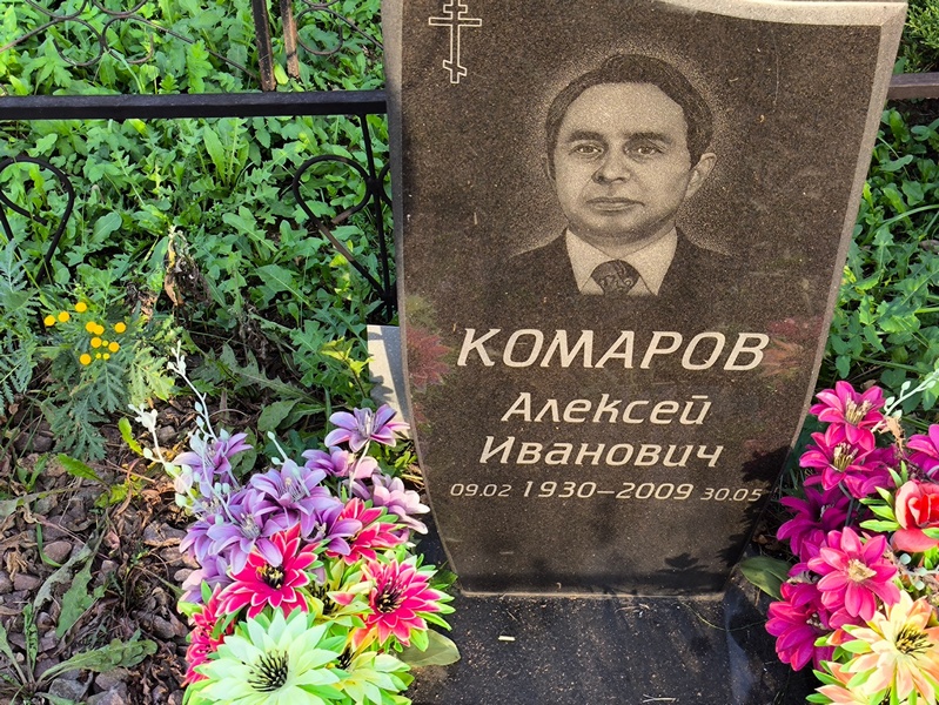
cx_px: 470
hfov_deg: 38.2
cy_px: 352
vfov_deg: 29.1
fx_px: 1357
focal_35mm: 50
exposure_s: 1/213
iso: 50
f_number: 1.7
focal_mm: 4.71
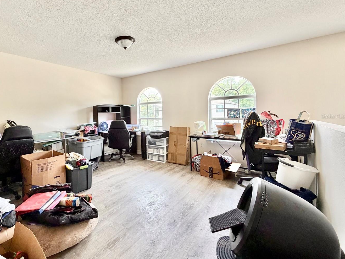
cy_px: 116
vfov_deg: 74.5
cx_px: 137
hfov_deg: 89.8
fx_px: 169
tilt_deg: -1.3
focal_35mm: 17
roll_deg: +0.8
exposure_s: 1/121
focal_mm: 2.22
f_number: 2.2
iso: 160
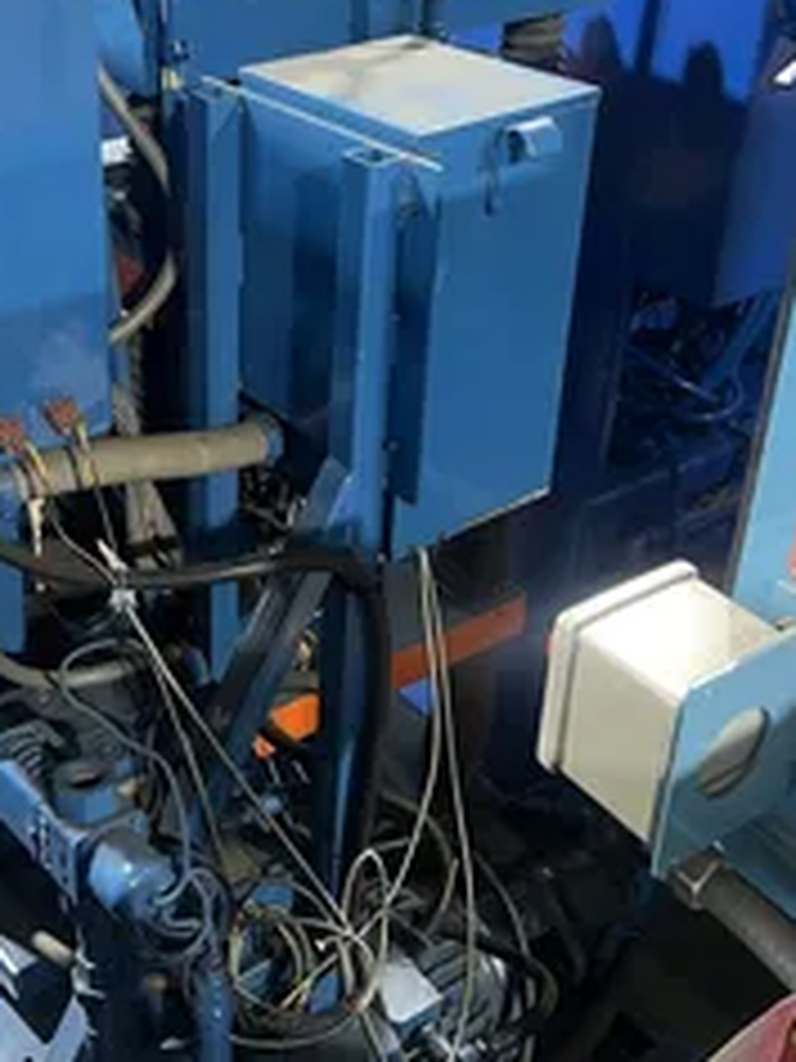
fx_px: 1349
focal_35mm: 44
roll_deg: +0.6
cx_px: 175
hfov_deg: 32.1
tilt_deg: -27.7
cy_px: 364
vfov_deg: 42.4
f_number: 1.5
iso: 200
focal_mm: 5.7
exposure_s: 1/60
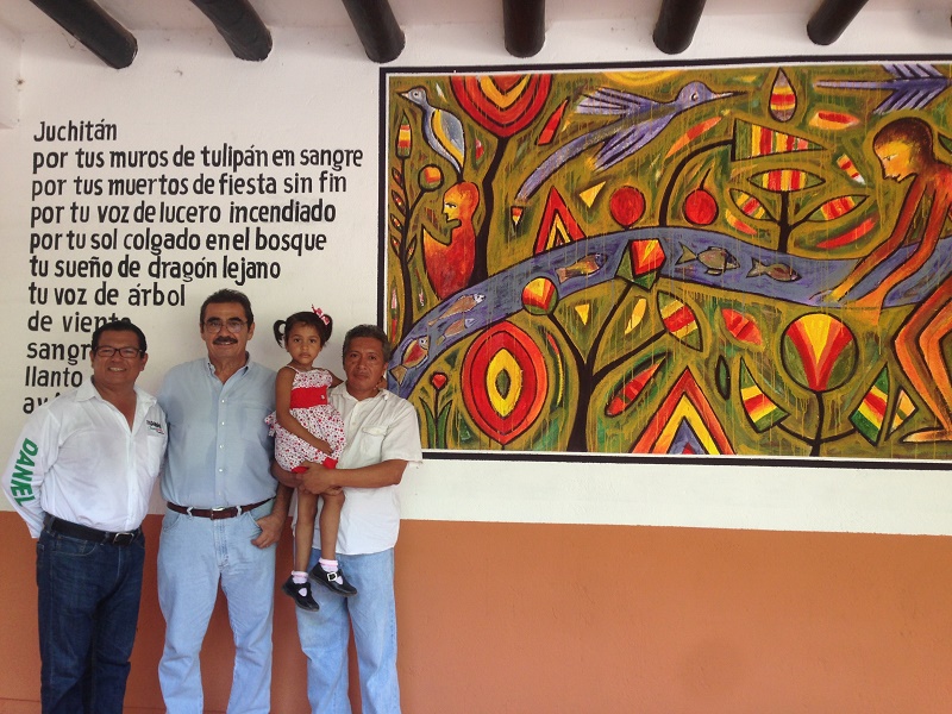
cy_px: 357
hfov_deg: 55.4
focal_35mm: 33
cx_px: 476
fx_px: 908
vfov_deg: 42.9
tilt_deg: +2.9
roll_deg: -2.4
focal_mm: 4.12
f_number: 2.4
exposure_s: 1/20
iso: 50
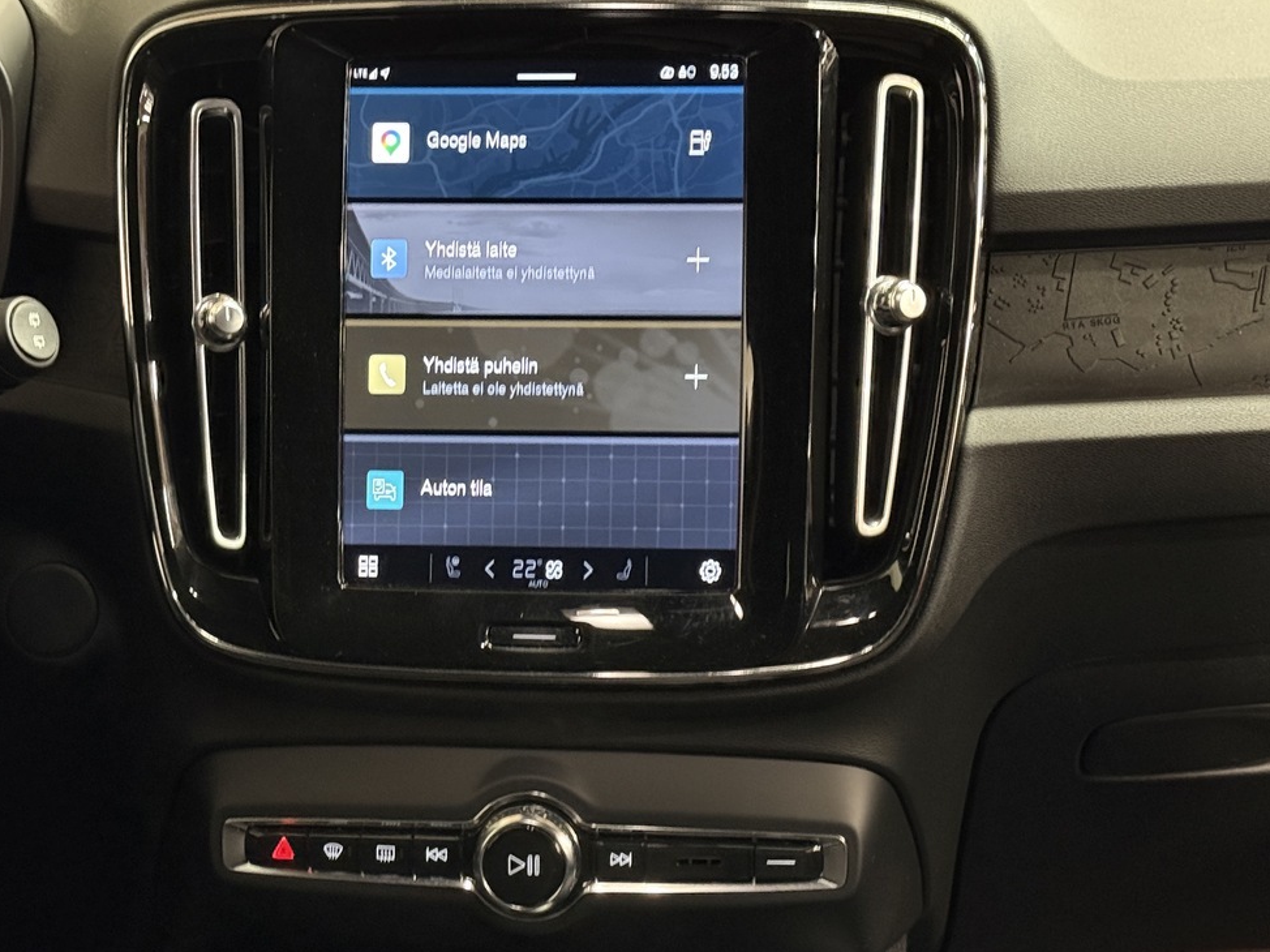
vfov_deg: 20.7
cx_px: 548
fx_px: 2604
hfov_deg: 27.4
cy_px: 535
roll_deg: +2.3
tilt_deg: -19.9
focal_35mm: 71
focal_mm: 6.76
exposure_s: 1/25
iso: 500
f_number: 1.78
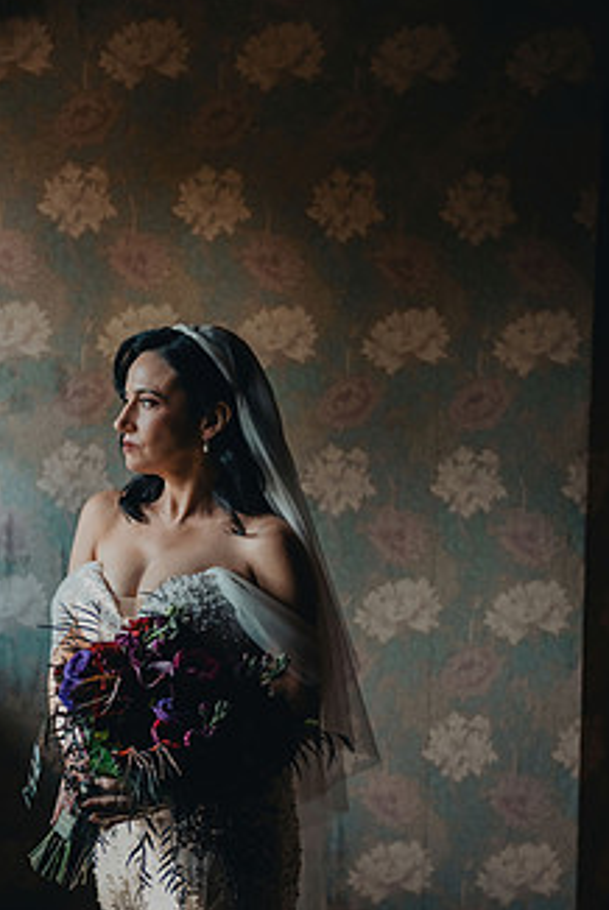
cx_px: 210
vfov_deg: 25.2
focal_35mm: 80
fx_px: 2026
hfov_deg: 17.1
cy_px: 583
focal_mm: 58
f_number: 2.8
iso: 1250
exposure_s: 1/1000
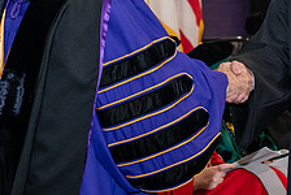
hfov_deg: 11.3
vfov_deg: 7.6
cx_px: 208
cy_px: -10
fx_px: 1465
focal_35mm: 181
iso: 2500
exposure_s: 1/200
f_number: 5
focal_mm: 70
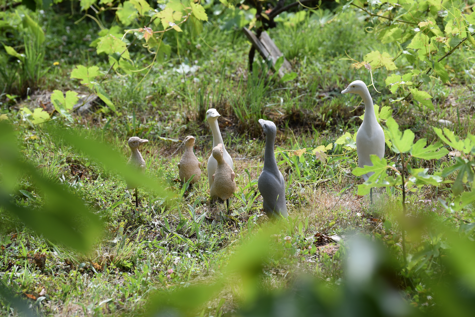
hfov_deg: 13.7
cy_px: 158
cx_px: 238
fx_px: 1980
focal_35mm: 150
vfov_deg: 9.2
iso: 360
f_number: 5.6
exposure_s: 1/500
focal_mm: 150
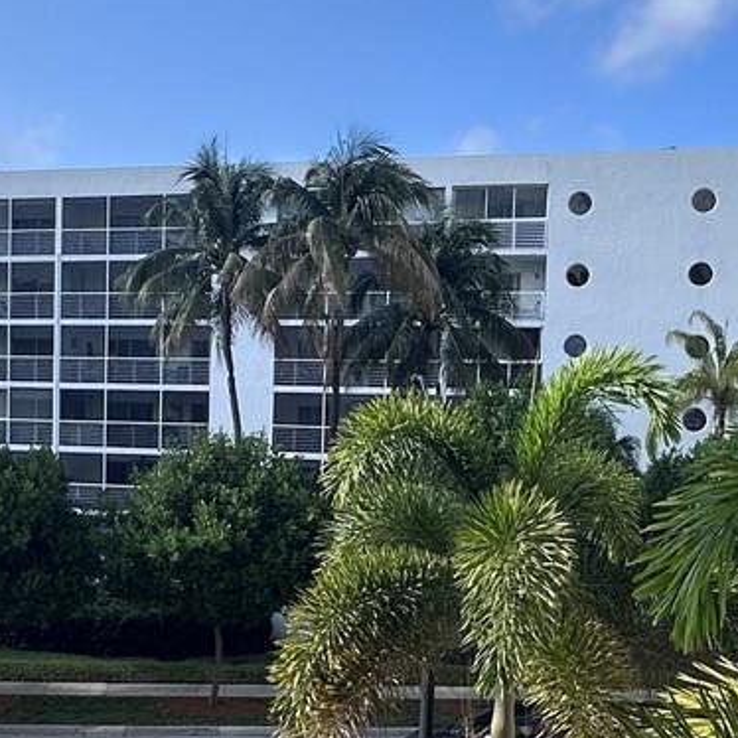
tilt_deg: -4.0
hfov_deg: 32.1
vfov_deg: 31.9
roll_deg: -1.5
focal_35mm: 53
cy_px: 509
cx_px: 296
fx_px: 1278
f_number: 2.2
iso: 40
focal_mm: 2.22
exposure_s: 1/1171
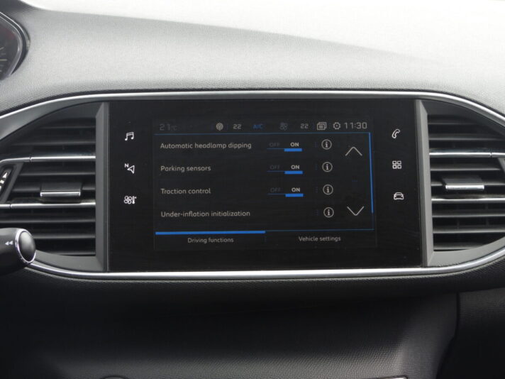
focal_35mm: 85
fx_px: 1240
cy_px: 190
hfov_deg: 23.0
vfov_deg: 17.4
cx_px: 252
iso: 220
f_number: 3.5
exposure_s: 1/60
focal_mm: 15.3
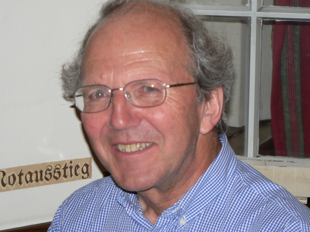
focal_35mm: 157
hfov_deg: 12.6
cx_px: 155
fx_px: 1406
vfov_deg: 9.5
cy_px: 116
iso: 150
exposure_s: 1/60
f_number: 3.3
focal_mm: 26.2
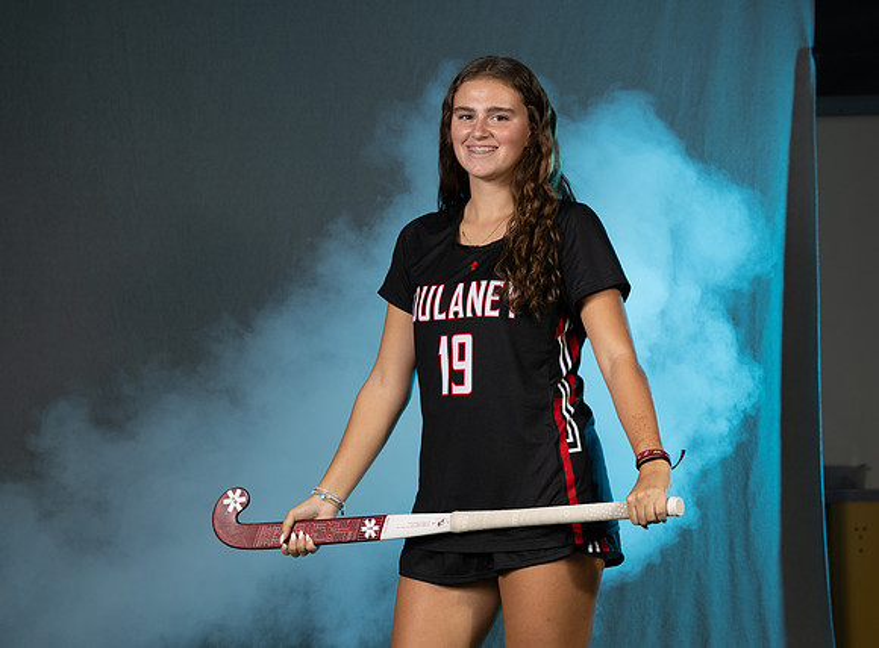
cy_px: 332
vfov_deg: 12.0
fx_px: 3073
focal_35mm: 122
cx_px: 536
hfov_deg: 16.3
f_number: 5.6
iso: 80
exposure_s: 1/125
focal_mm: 92
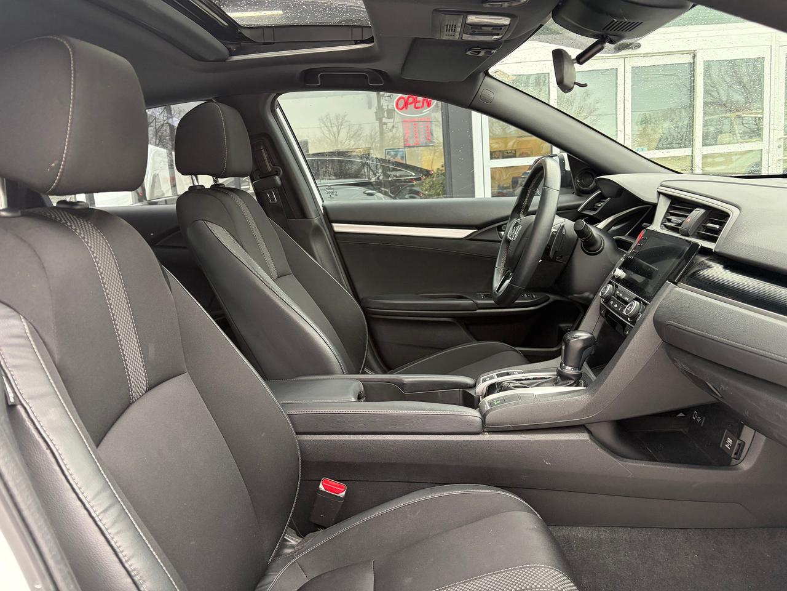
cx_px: 394
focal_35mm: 26
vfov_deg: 53.1
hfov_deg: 67.3
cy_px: 296
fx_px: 591
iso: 160
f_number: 1.6
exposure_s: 1/60
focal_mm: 5.96
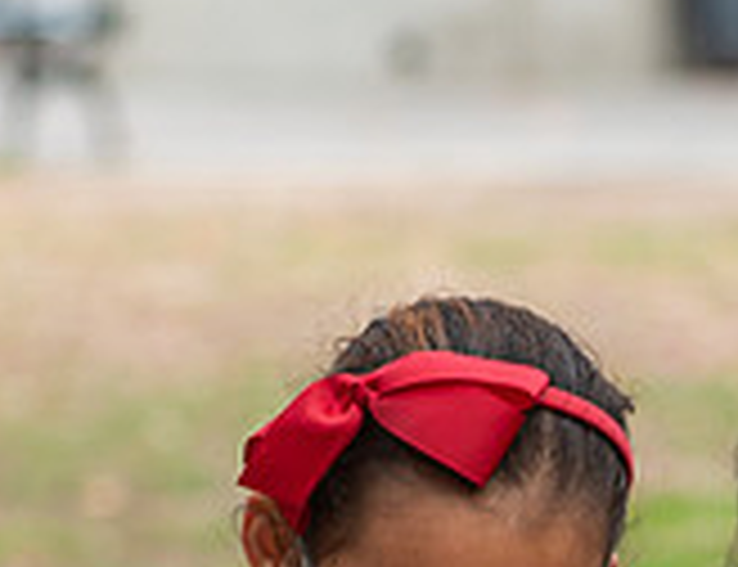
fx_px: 12582
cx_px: 867
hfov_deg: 3.4
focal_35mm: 585
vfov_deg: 2.6
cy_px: 968
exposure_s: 1/160
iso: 160
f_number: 4.5
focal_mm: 120
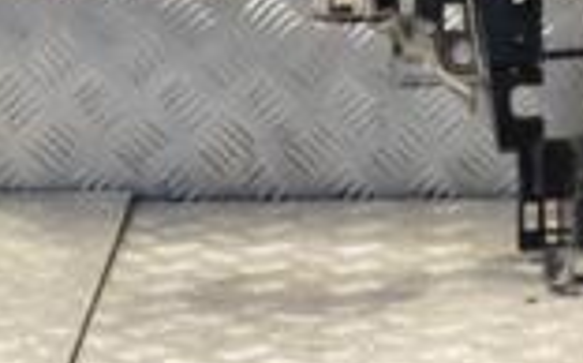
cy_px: -326
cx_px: 688
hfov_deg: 6.5
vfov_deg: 4.0
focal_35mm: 324
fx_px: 5140
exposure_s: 1/125
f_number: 5.6
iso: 3200
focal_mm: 55
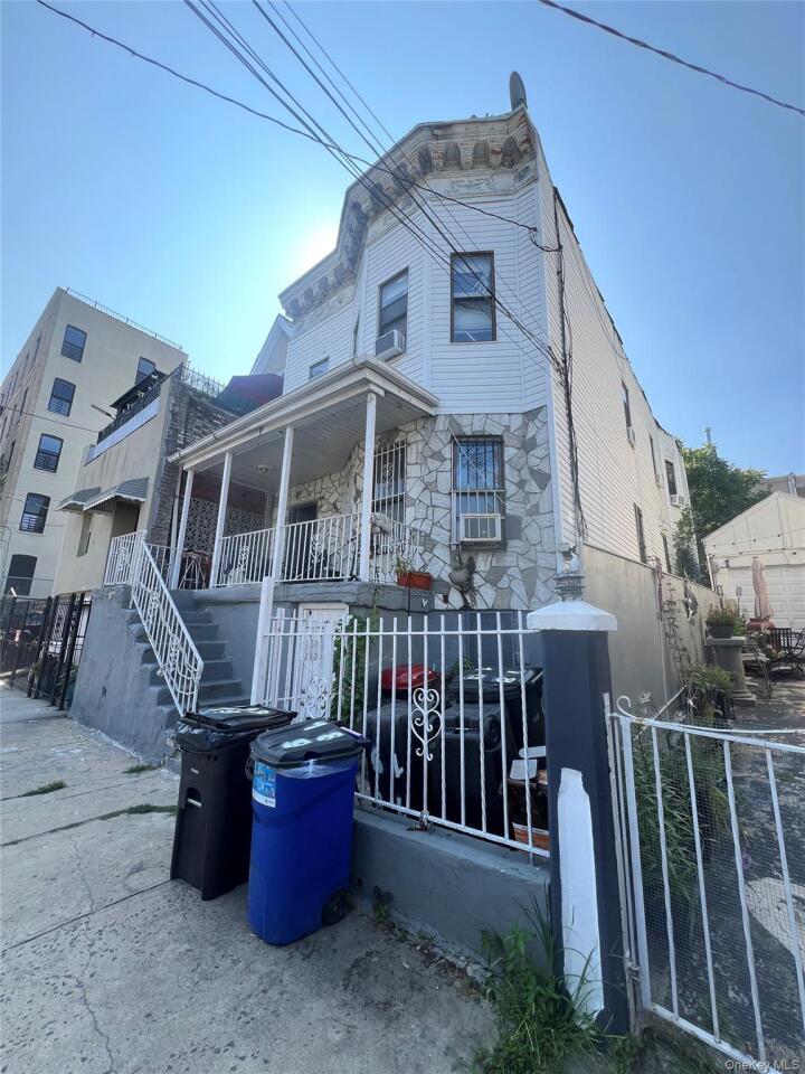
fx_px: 403
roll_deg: -1.9
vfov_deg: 106.2
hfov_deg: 89.9
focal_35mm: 13
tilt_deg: +12.6
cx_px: 402
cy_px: 537
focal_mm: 1.57
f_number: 1.8
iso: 32
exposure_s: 1/430
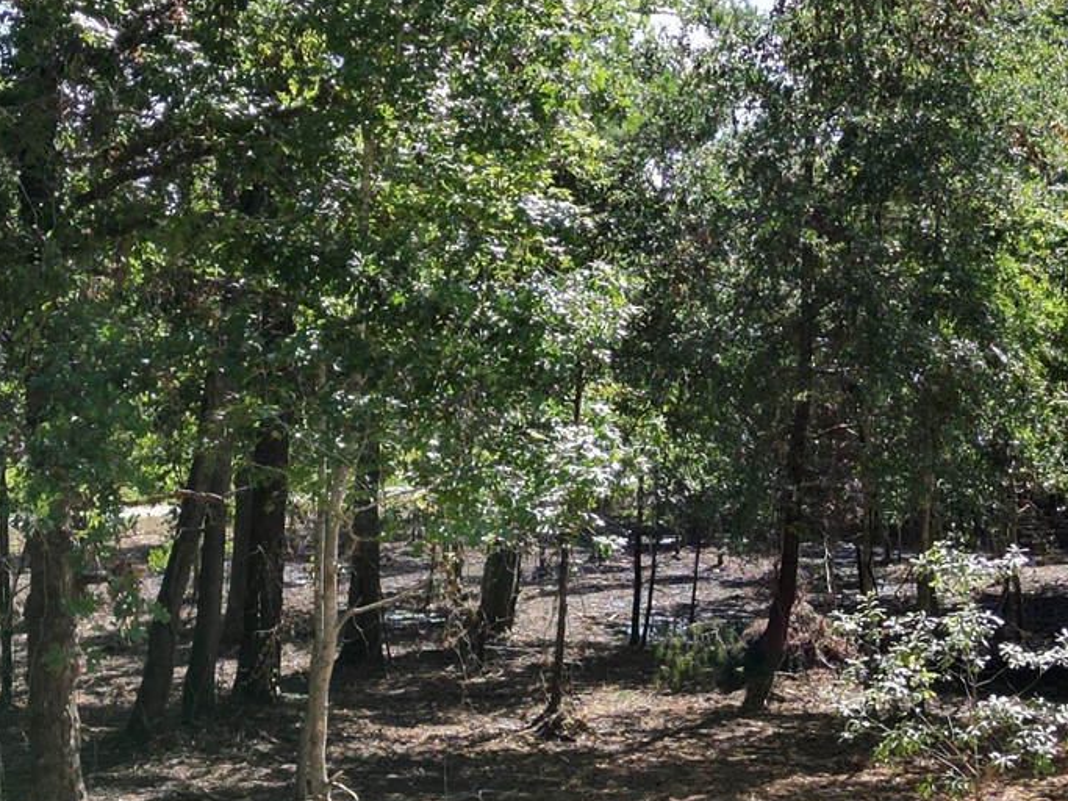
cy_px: 241
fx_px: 2221
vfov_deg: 20.3
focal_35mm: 72
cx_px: 794
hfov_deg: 26.7
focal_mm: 6.72
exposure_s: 1/2000
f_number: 1.7
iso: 100
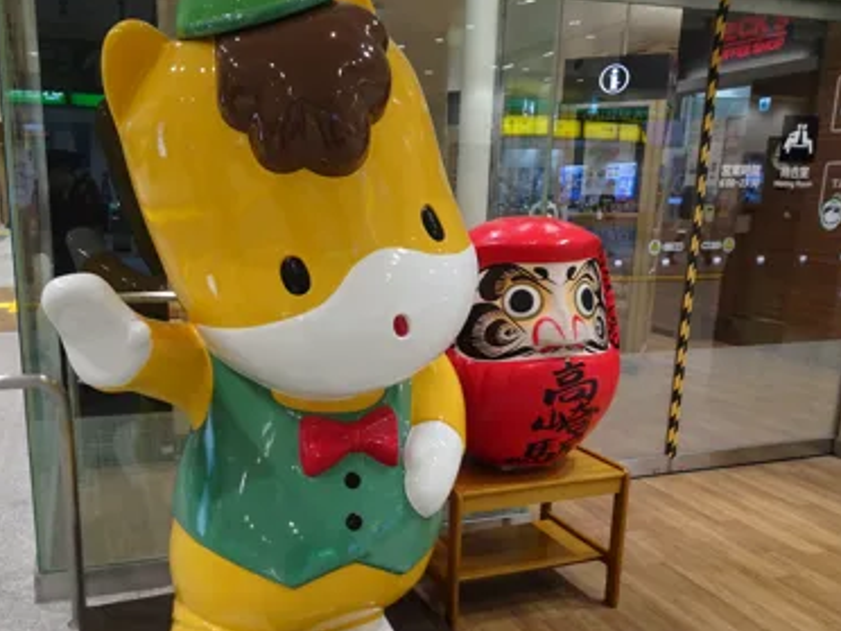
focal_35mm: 31
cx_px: 330
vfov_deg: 45.2
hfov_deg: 57.8
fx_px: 753
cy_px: 375
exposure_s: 1/30
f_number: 3.5
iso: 250
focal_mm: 4.1
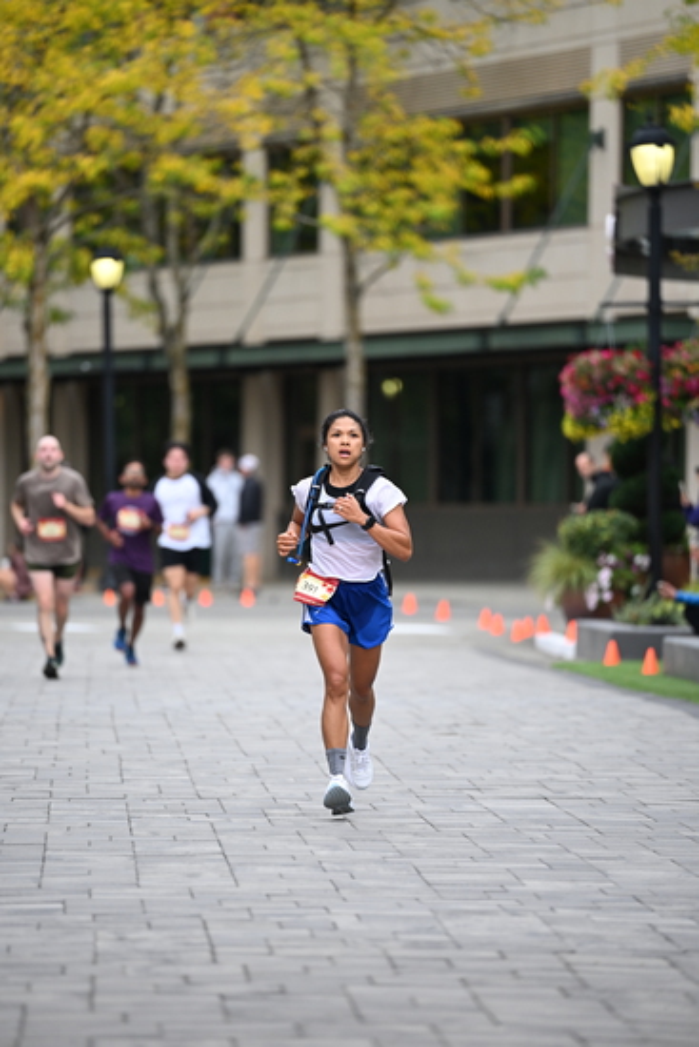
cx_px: 350
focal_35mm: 200
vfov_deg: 10.3
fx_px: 5821
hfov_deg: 6.9
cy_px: 524
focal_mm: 200
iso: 640
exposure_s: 1/2000
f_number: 2.8
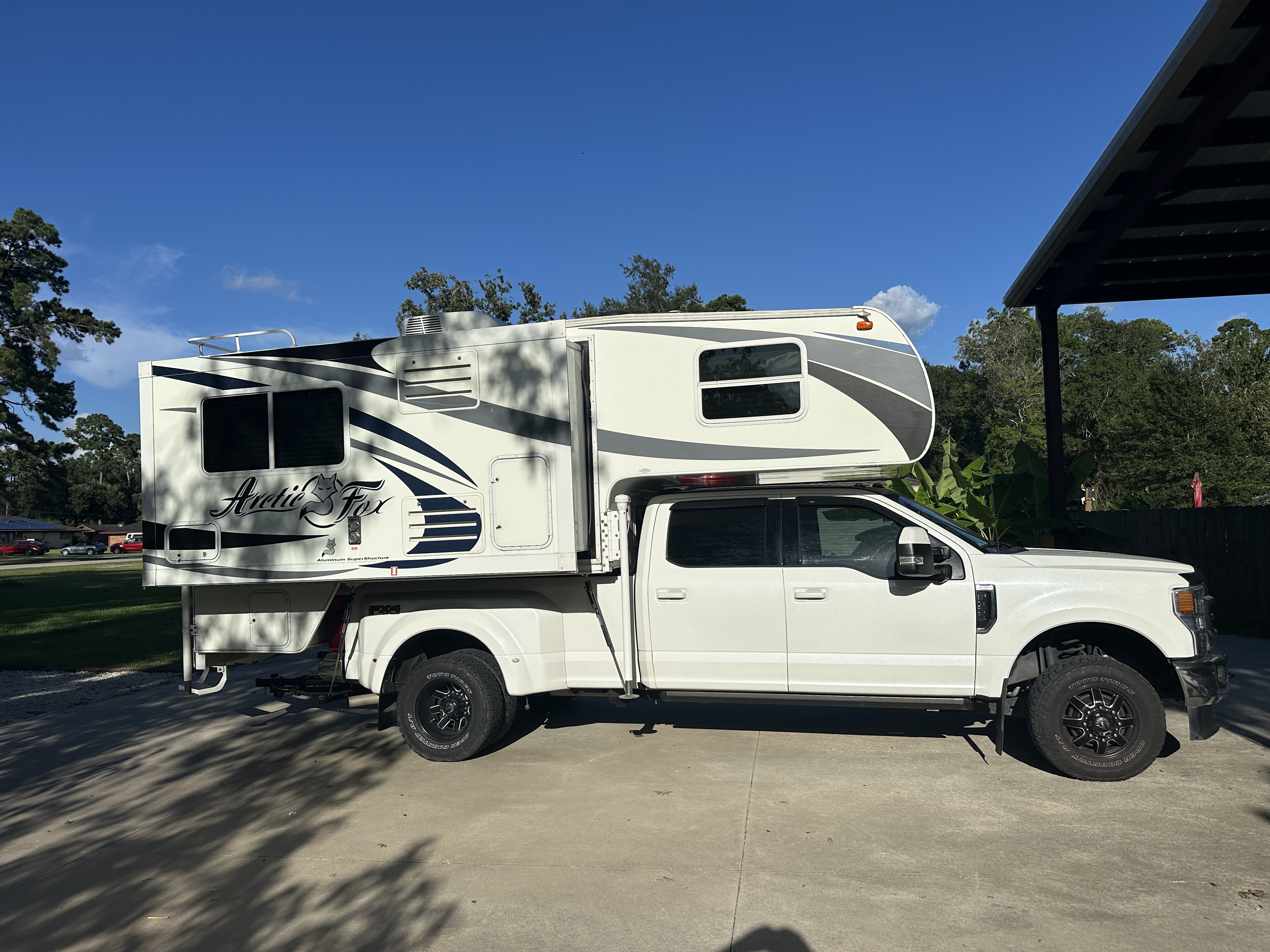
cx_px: 635
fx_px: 881
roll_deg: +0.0
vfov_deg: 56.8
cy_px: 476
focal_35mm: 24
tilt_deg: +5.0
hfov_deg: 71.6
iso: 80
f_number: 1.78
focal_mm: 6.86
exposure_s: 1/10753
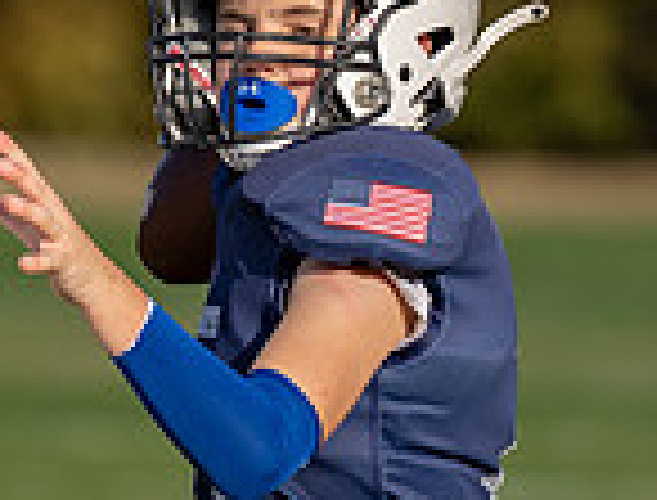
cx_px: 209
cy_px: 307
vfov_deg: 1.2
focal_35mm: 1274
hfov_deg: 1.5
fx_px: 24300
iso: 100
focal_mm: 200
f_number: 2.8
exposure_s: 1/2500
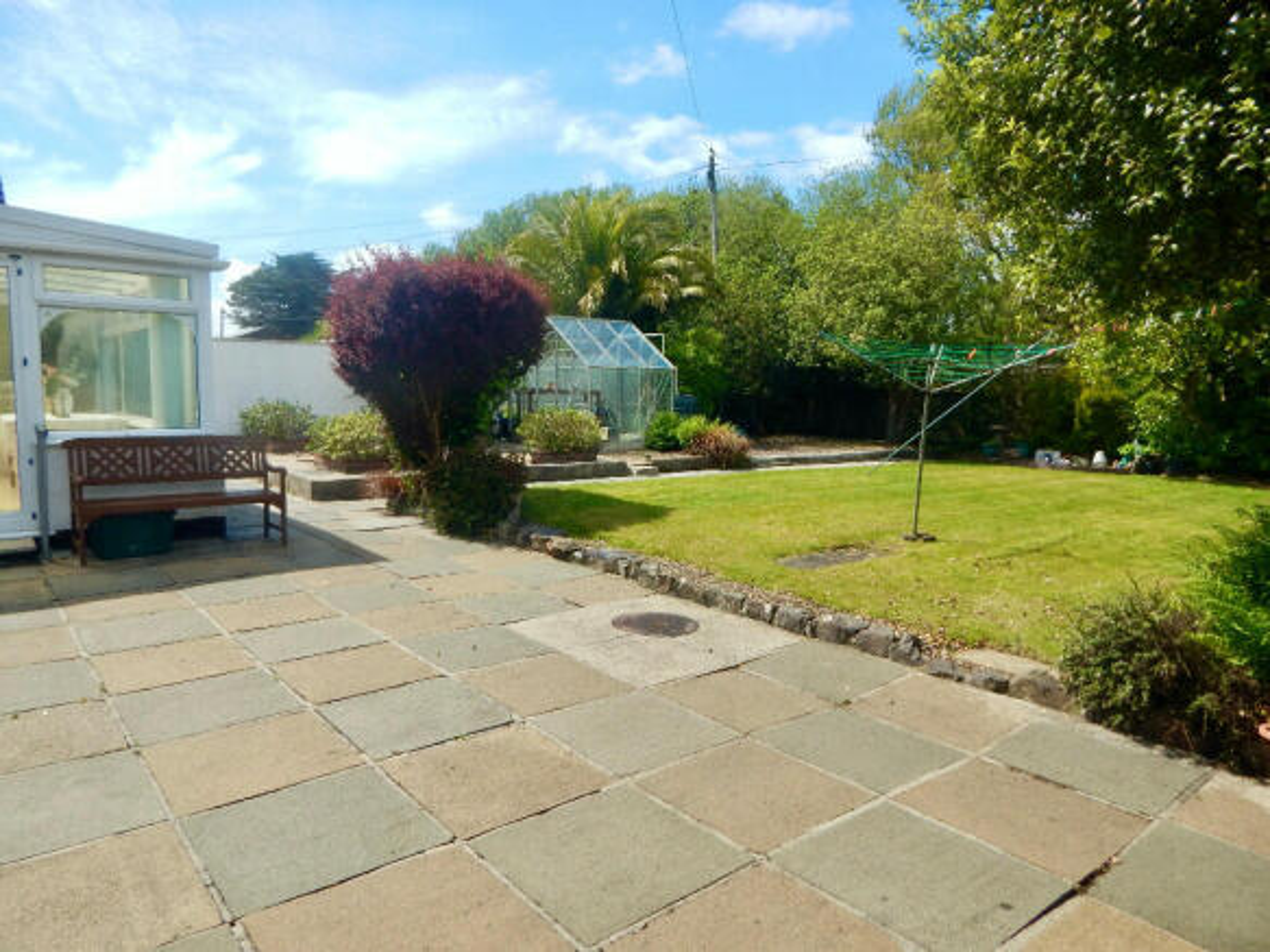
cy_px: 476
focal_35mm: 22
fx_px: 807
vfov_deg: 61.1
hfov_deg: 76.4
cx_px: 635
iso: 125
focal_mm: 4
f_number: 6
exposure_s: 1/400
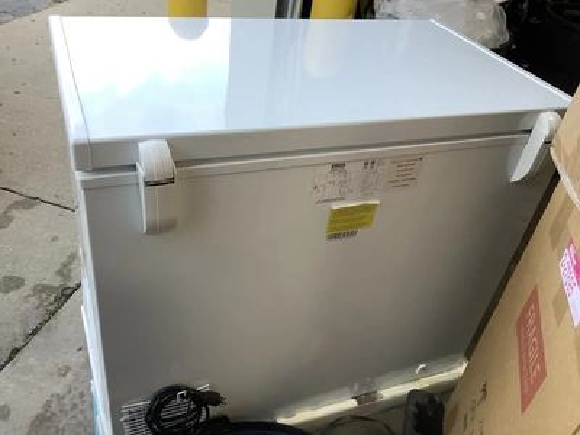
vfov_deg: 45.4
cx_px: 290
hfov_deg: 58.4
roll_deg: -8.9
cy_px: 218
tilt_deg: -36.3
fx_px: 519
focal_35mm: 31
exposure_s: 1/60
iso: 80
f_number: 2.4
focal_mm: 3.3
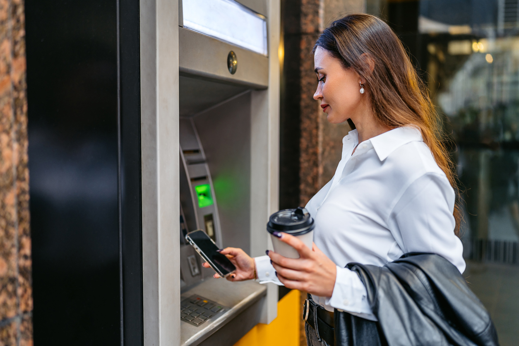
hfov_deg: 54.4
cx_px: 260
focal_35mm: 35
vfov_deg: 37.9
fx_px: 505
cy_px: 173
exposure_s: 1/200
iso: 250
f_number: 1.4
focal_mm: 35
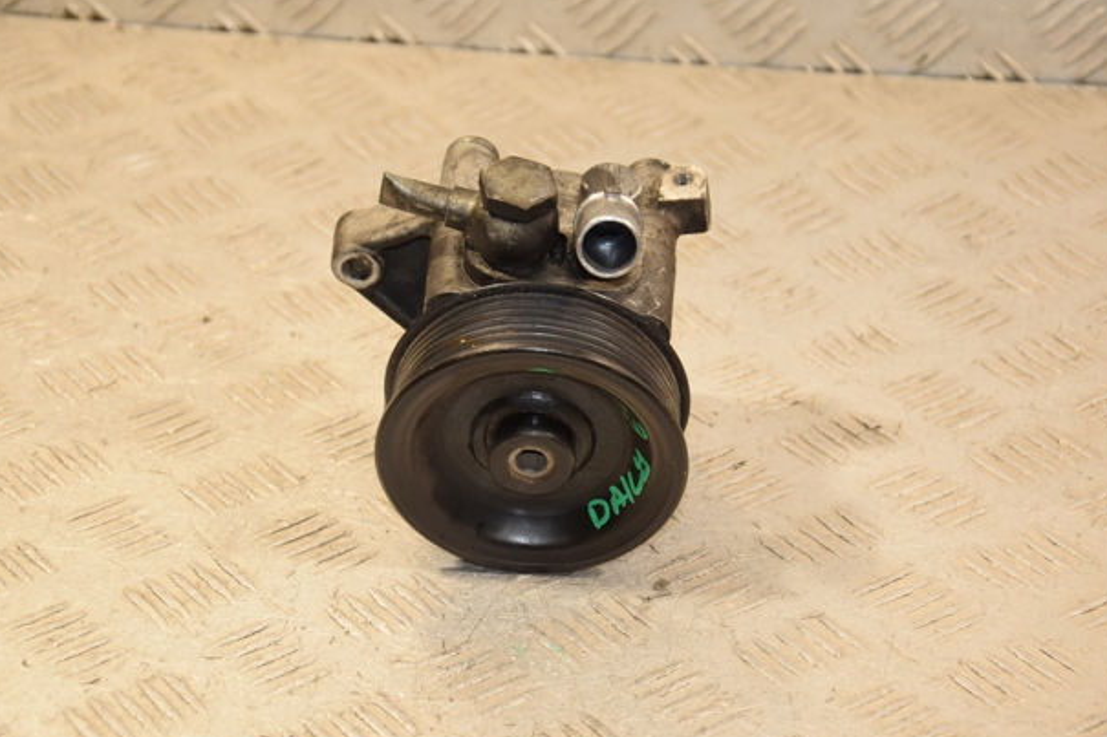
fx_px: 3412
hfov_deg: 18.4
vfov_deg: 12.3
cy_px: 379
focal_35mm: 111
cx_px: 547
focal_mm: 70
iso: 800
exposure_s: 1/200
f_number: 5.3
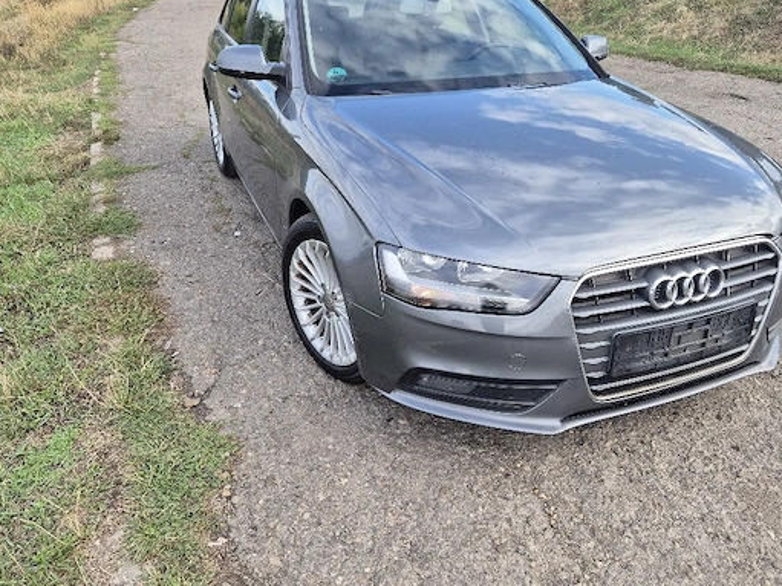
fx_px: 610
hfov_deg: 65.2
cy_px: 294
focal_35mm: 27
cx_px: 422
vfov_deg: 51.3
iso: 25
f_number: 1.8
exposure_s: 1/227
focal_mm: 5.4
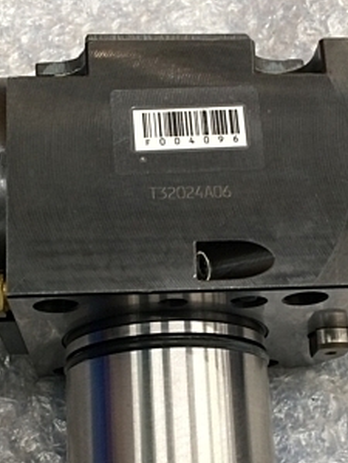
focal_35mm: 62
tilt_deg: -71.8
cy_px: 305
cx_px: 173
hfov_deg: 23.7
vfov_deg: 30.9
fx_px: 829
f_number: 2.2
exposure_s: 1/30
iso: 80
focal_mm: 4.15
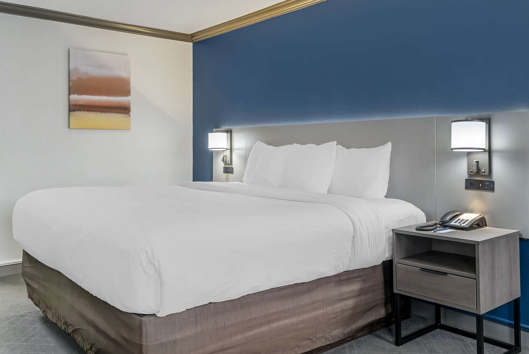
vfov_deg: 45.0
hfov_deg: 63.6
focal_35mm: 29
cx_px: 264
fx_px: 426
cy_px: 177
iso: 400
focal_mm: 29
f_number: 10
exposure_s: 1/3
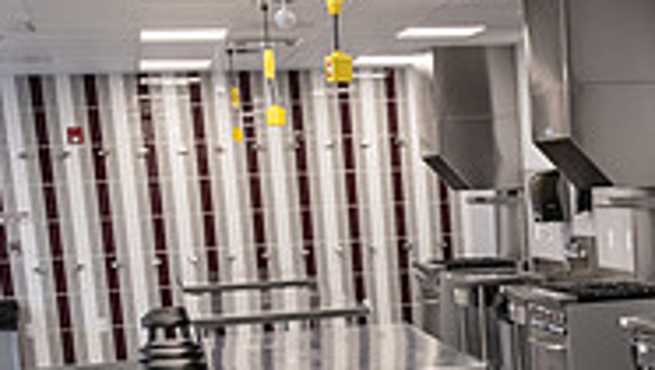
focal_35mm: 85
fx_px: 1478
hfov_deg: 23.7
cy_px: 442
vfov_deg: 13.9
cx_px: 690
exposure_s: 1/160
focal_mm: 26
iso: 1250
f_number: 5.6
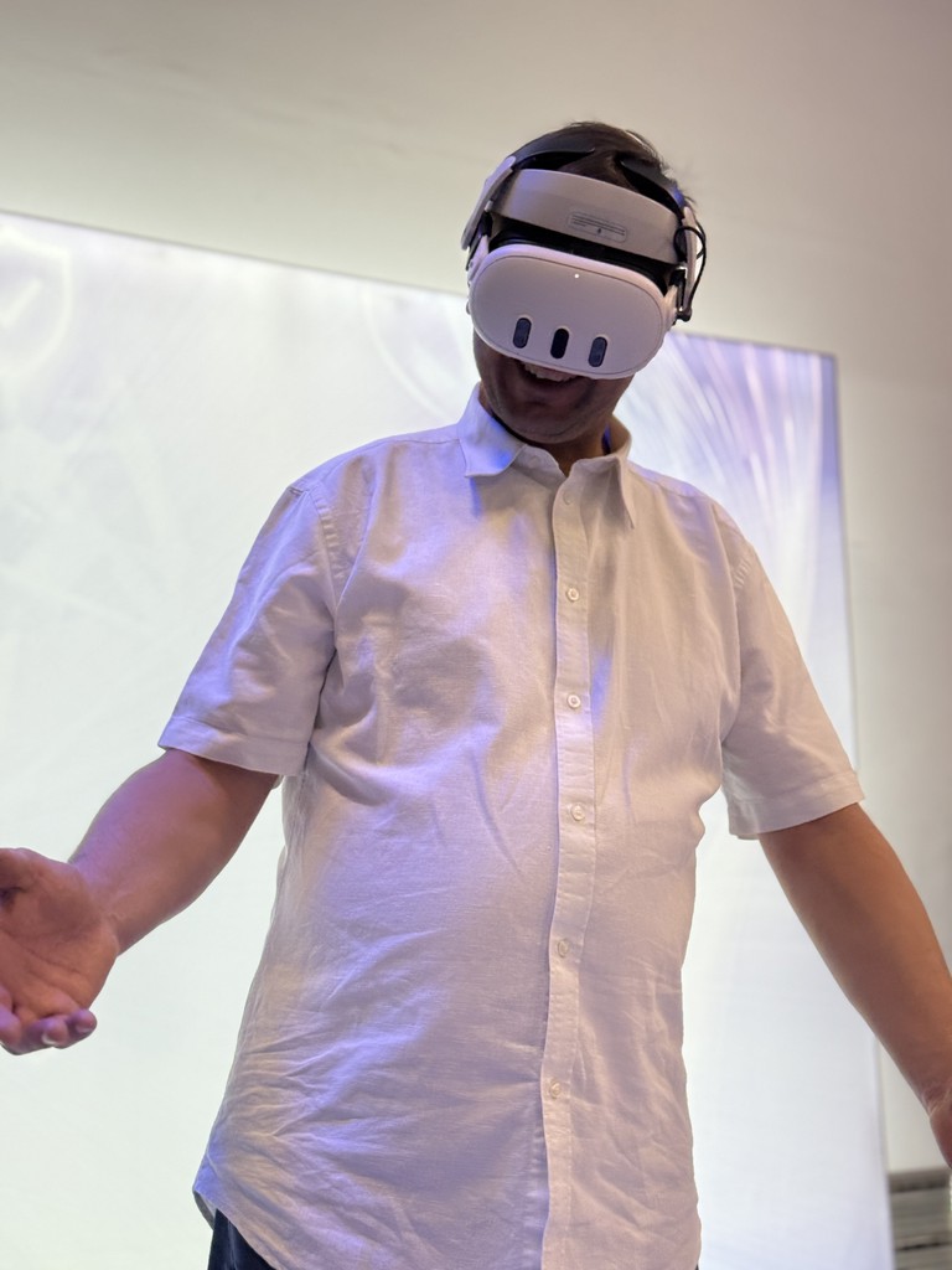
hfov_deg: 30.3
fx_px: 1760
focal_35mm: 48
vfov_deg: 39.7
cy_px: 635
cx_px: 476
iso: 100
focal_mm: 6.76
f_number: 1.78
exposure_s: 1/98
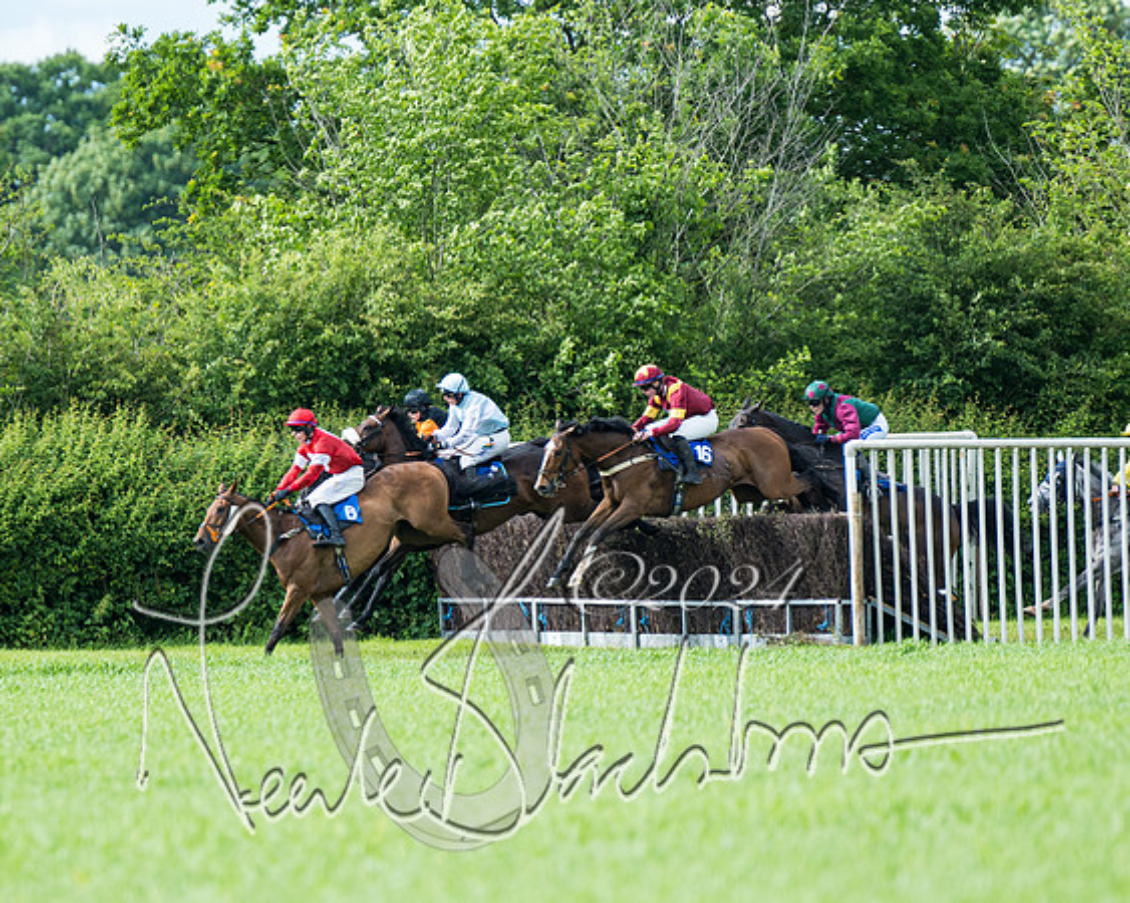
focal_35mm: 544
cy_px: 480
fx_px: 18190
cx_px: 476
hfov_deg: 3.6
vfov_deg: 2.8
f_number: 4
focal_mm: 260
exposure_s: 1/1000
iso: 200
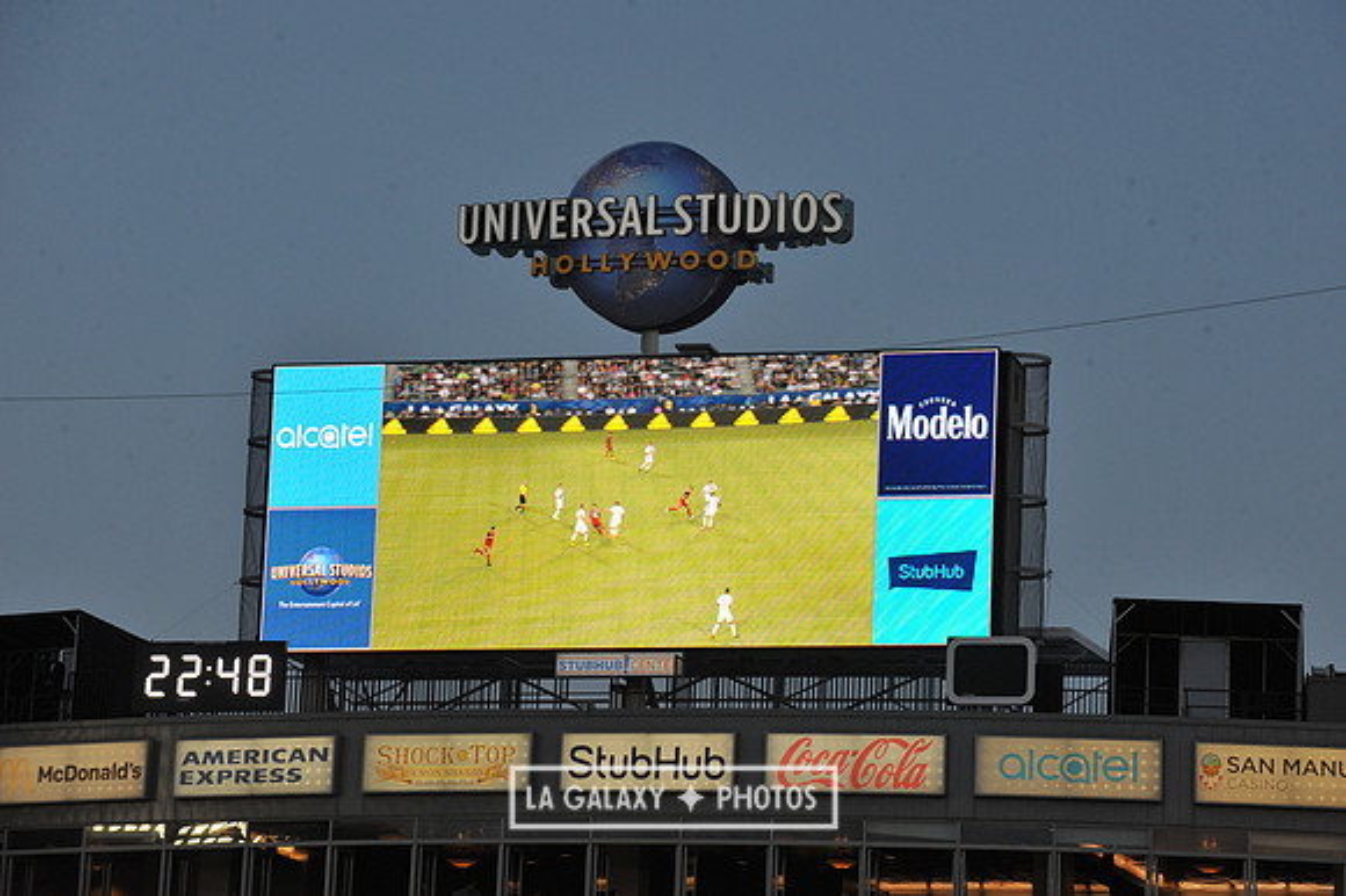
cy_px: 448
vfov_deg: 8.6
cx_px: 673
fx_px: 5979
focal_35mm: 160
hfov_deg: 12.8
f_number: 10
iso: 1250
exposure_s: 1/400
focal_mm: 160
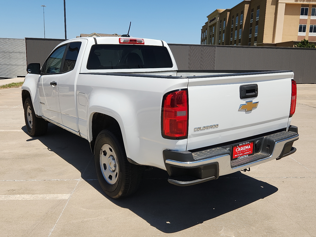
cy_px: 118
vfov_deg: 58.9
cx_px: 158
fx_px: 210
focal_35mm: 23
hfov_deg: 73.9
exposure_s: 1/2500
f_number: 1.8
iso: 50
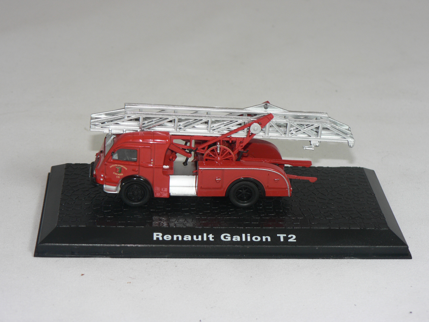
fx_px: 1128
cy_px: 161
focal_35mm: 91
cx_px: 214
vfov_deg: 16.2
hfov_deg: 21.5
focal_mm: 15.2
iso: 80
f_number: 3.2
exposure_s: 1/60
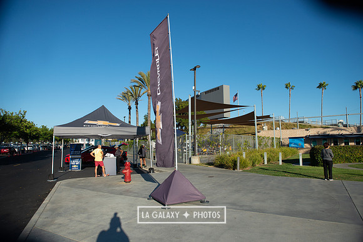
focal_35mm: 24
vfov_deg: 53.2
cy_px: 121
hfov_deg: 73.7
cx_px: 182
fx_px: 242
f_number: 4
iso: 200
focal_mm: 24
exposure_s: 1/2500
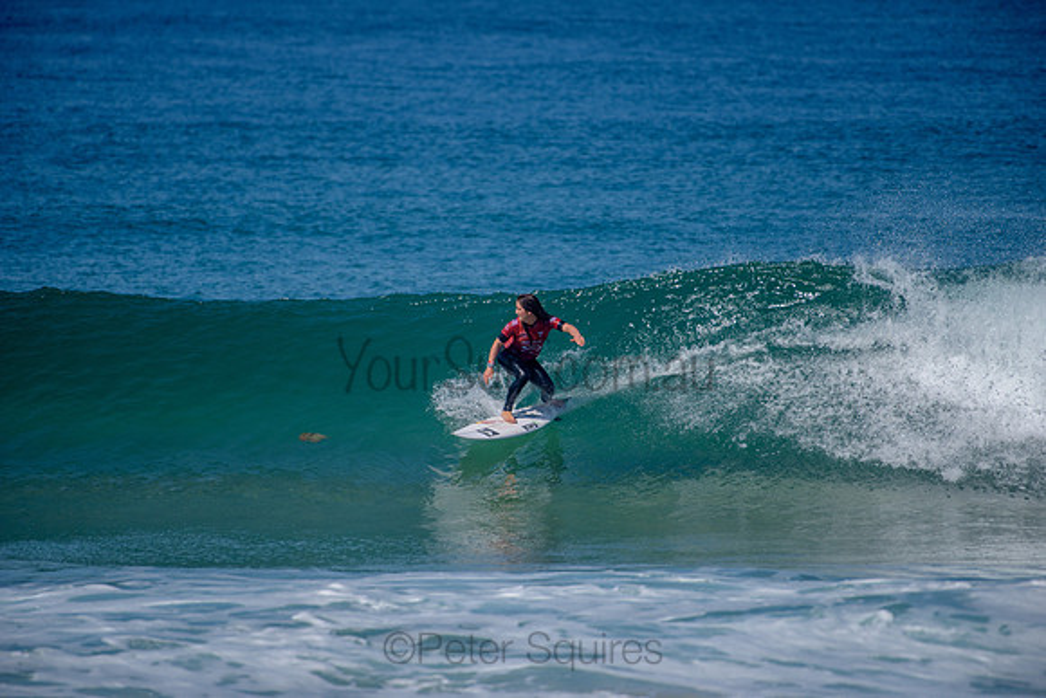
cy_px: 349
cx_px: 523
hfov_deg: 4.1
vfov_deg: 2.8
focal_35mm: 500
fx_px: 14530
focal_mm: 500
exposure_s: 1/2000
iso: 140
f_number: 5.6
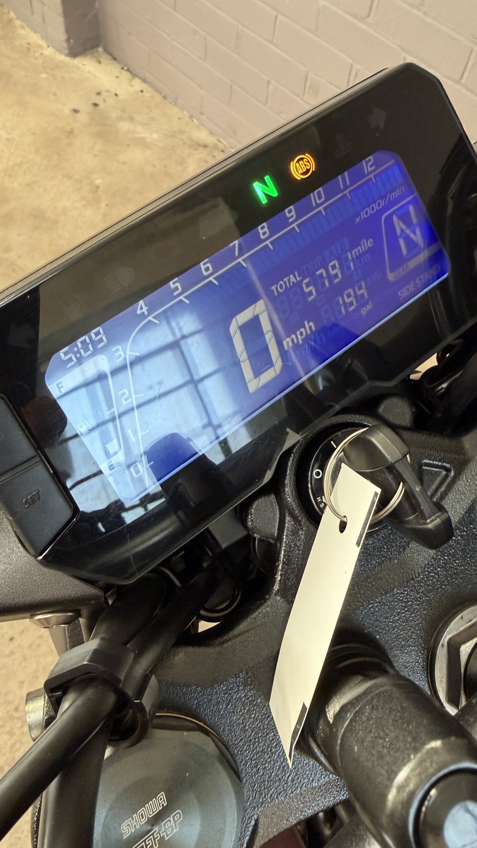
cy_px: 421
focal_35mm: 27
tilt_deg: -53.6
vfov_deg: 69.9
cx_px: 299
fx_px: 607
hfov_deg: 42.6
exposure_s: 1/50
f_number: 2.2
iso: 250
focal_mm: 2.22
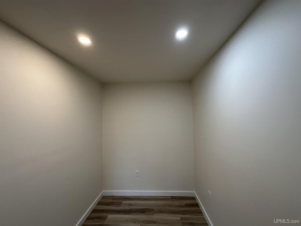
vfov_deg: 85.7
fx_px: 122
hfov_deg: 102.1
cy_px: 113
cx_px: 150
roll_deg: +0.5
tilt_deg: +2.5
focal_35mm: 14
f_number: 2.2
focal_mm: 2.22
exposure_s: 1/120
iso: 250
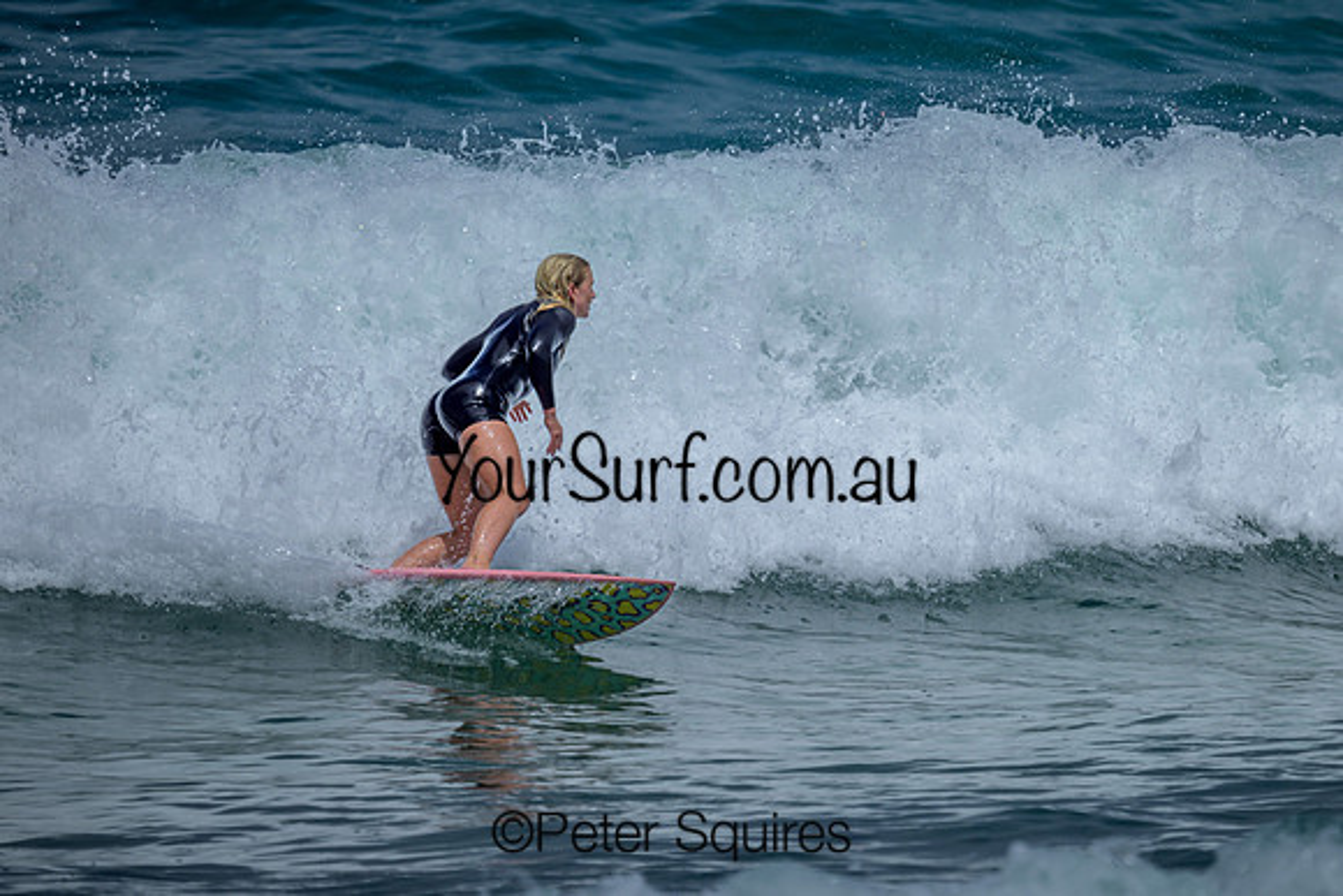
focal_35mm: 1095
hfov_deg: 1.9
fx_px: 40871
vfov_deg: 1.3
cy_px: 413
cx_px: 836
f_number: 6.3
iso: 125
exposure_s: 1/2500
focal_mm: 800
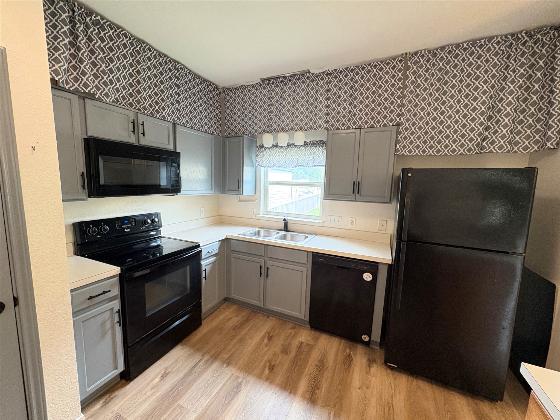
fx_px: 226
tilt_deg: -5.7
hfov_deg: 102.1
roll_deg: -1.3
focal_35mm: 14
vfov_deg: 85.7
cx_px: 280
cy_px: 210
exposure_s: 1/60
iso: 400
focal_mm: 2.22
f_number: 2.2
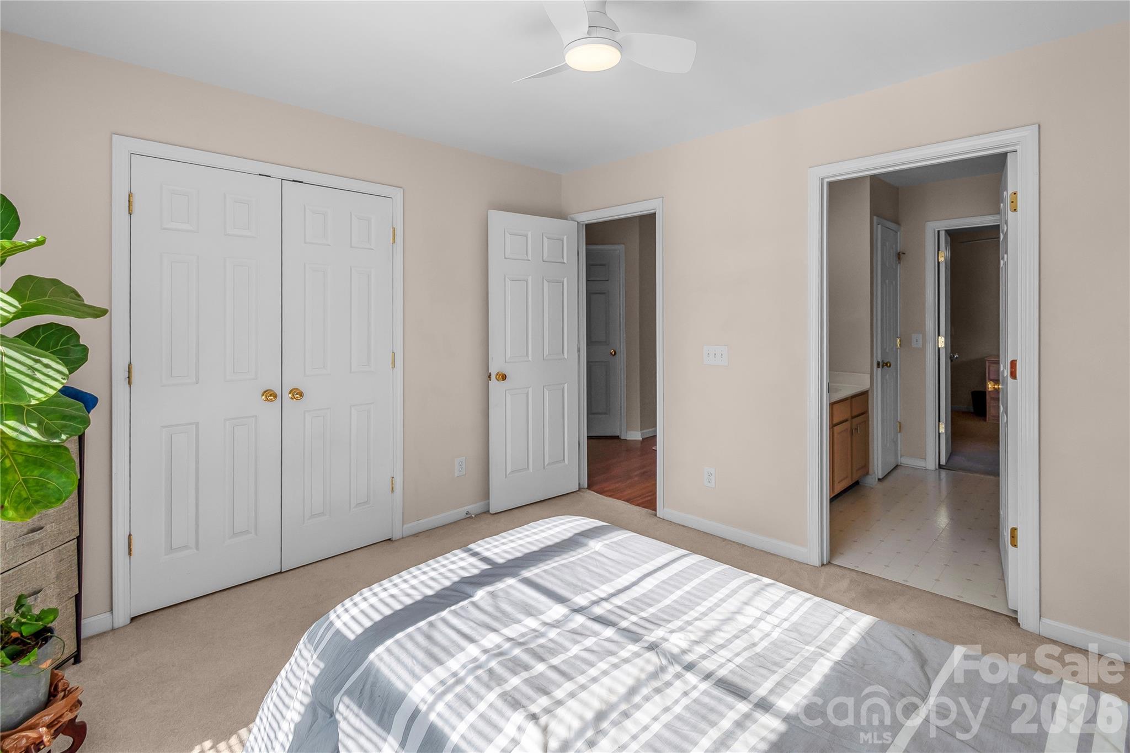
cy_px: 376
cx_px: 565
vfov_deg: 77.3
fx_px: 471
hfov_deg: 100.4
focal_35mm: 15
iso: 100
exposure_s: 1/100
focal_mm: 10
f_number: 8
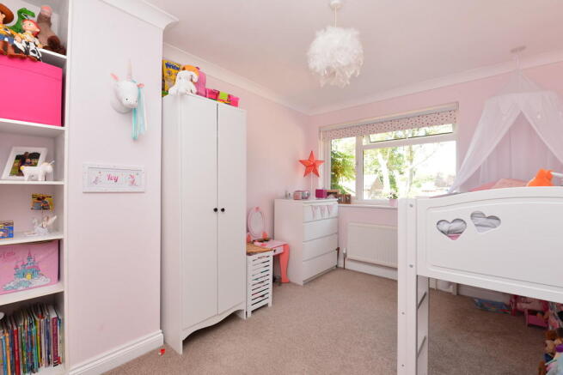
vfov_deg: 77.4
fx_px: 235
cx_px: 282
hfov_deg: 100.4
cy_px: 188
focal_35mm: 15
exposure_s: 1/60
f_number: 7.1
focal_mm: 15
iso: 500
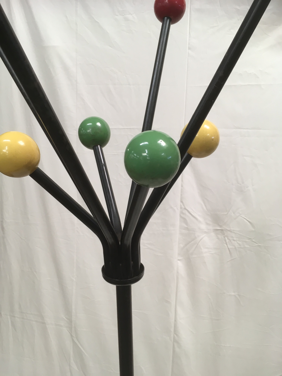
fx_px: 315
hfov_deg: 48.2
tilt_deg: -18.6
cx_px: 141
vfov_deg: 61.7
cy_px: 188
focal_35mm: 29
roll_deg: +1.5
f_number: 2.2
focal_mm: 4.15
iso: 64
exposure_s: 1/33
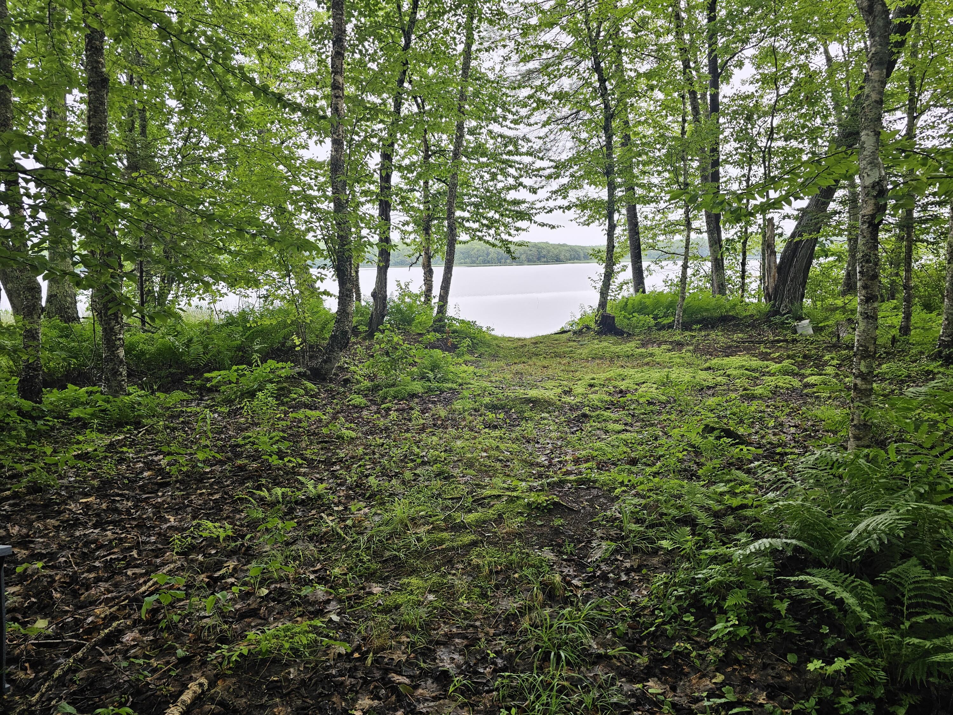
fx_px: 633
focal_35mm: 23
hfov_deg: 73.9
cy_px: 358
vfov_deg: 58.9
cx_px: 476
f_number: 1.7
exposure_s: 1/180
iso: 64
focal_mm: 6.3
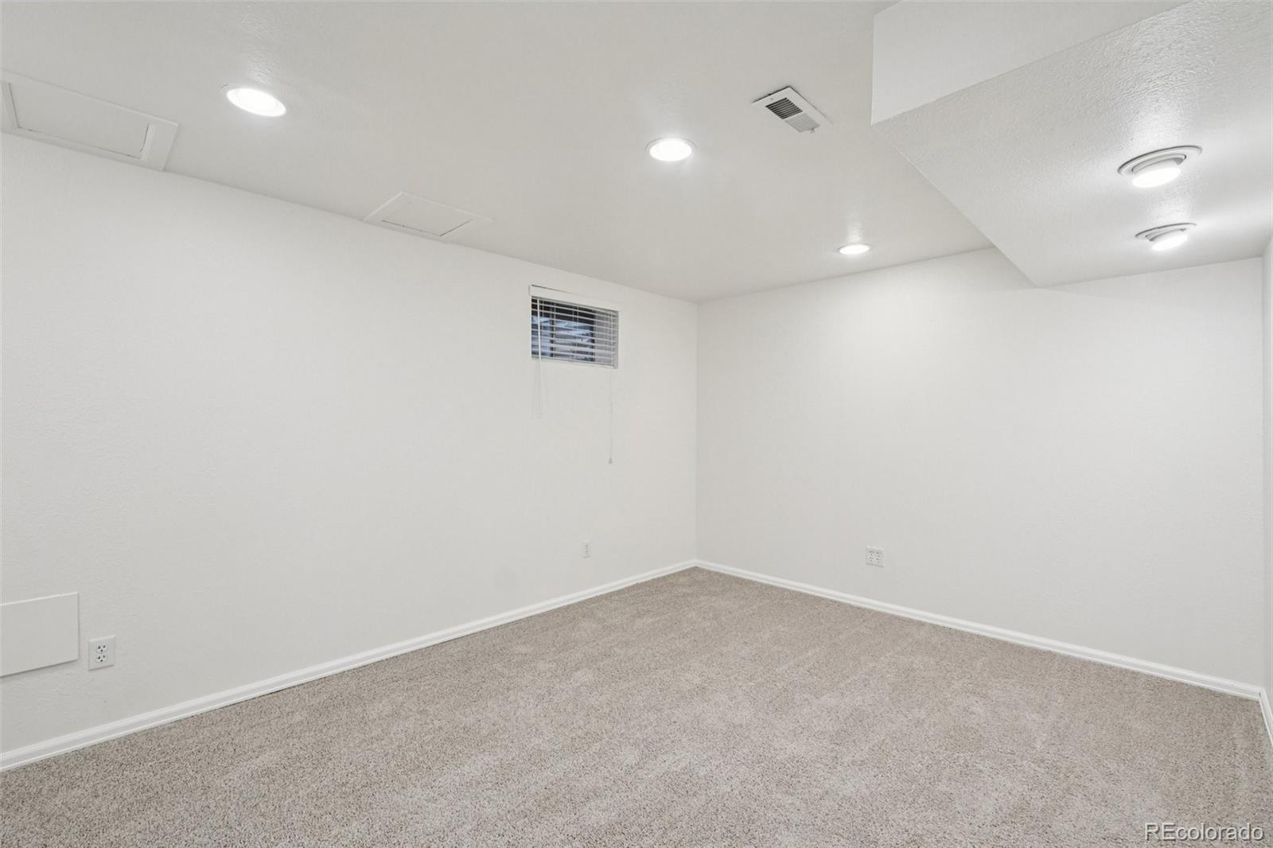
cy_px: 424
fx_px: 530
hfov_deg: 100.4
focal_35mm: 15
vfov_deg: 77.3
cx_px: 636
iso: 800
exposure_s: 1/13
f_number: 8
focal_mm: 10
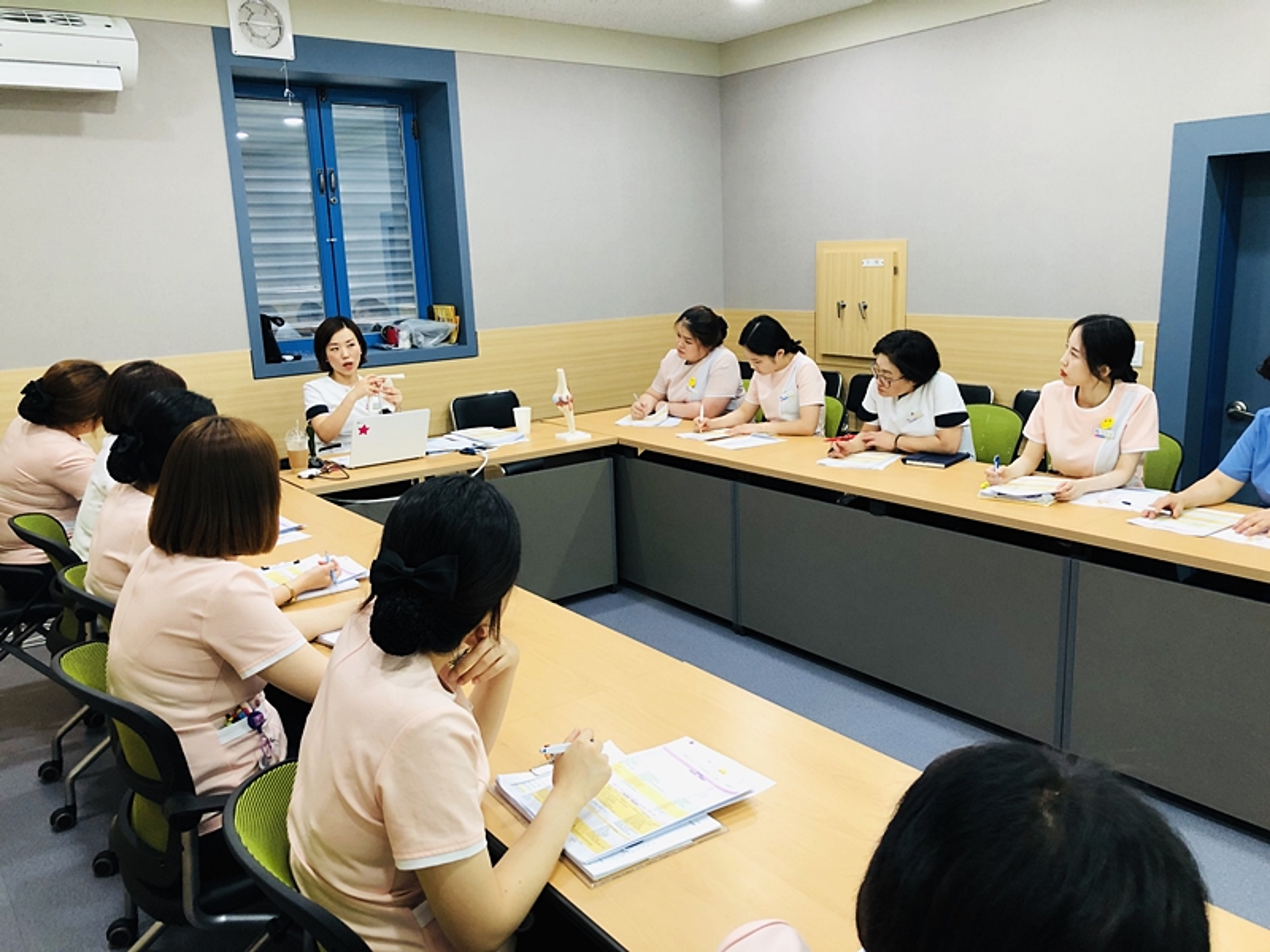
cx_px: 635
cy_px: 476
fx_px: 1027
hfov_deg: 63.4
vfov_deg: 49.7
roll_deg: +2.3
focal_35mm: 28
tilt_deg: -12.6
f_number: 1.8
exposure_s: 1/15
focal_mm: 4
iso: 50
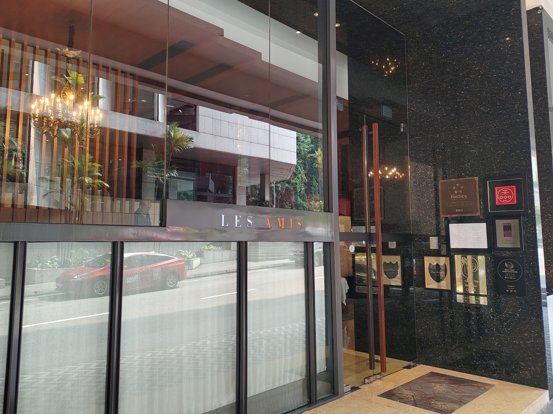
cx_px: 254
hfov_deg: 63.4
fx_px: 447
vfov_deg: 49.7
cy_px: 191
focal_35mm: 28
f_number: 1.75
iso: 375
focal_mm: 5.25
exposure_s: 1/50
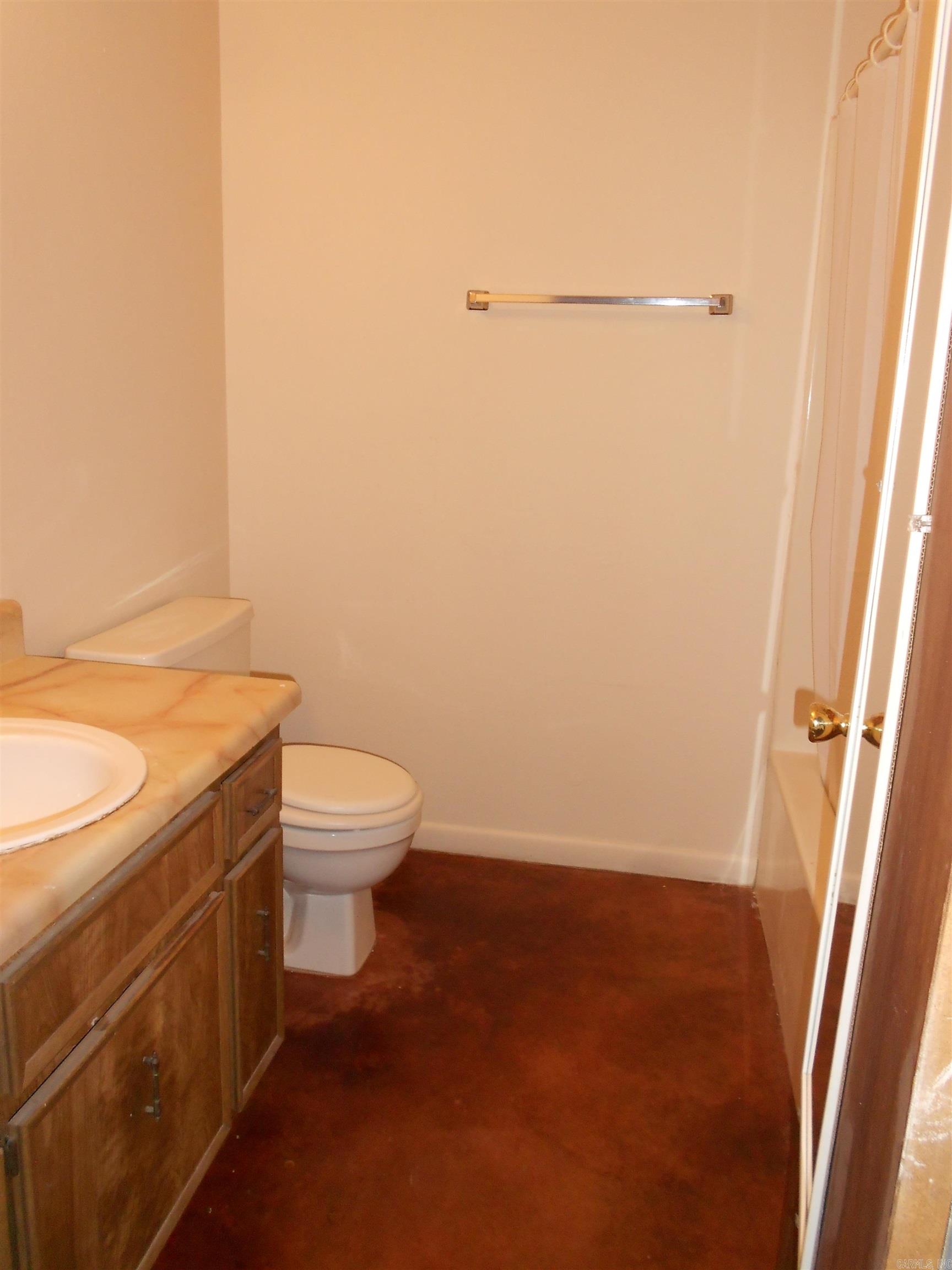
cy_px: 635
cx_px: 476
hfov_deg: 48.2
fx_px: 1063
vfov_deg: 61.7
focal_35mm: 29
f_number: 3.4
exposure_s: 1/25
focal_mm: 5.1
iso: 200
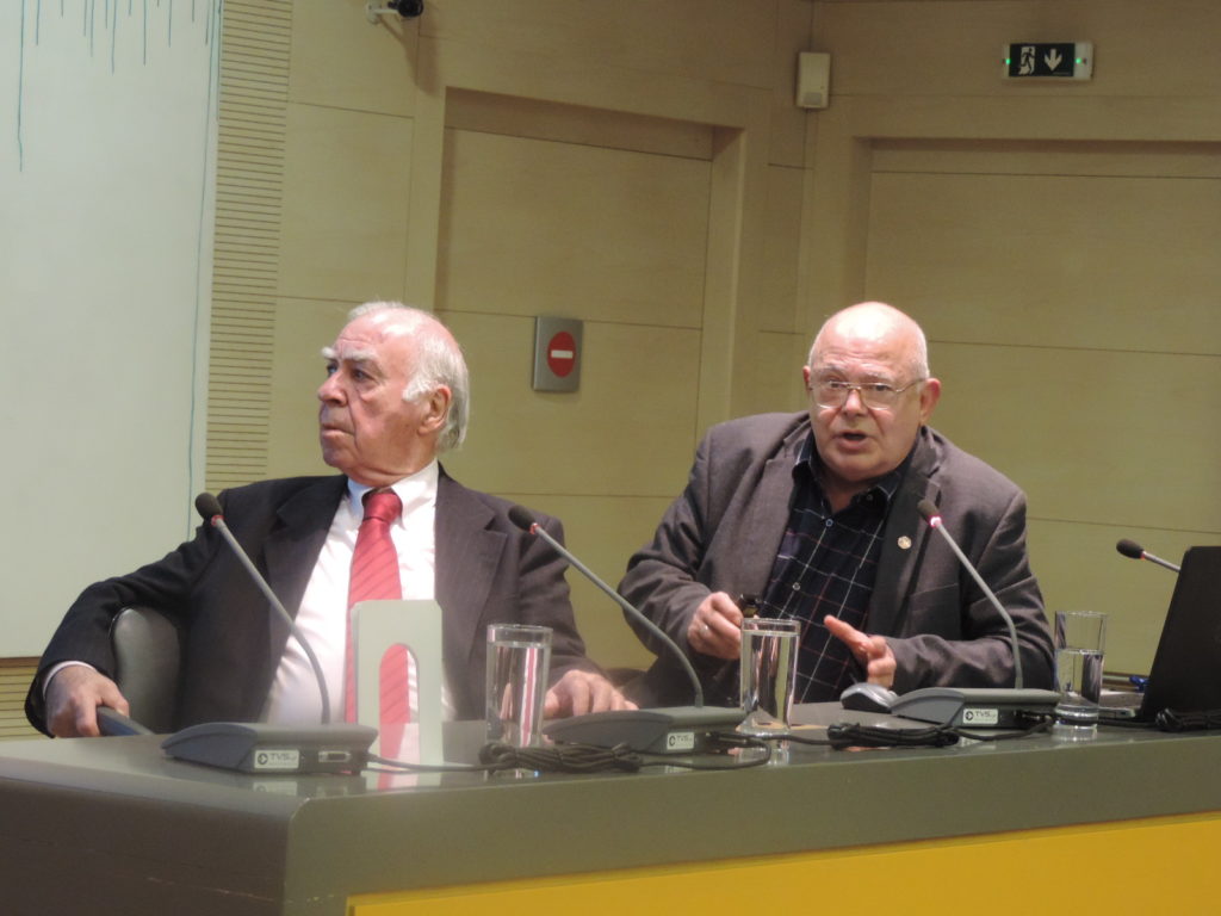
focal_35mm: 120
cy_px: 458
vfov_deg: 12.3
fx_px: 4233
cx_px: 610
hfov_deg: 16.4
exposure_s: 1/25
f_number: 4.2
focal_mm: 21.4
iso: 720
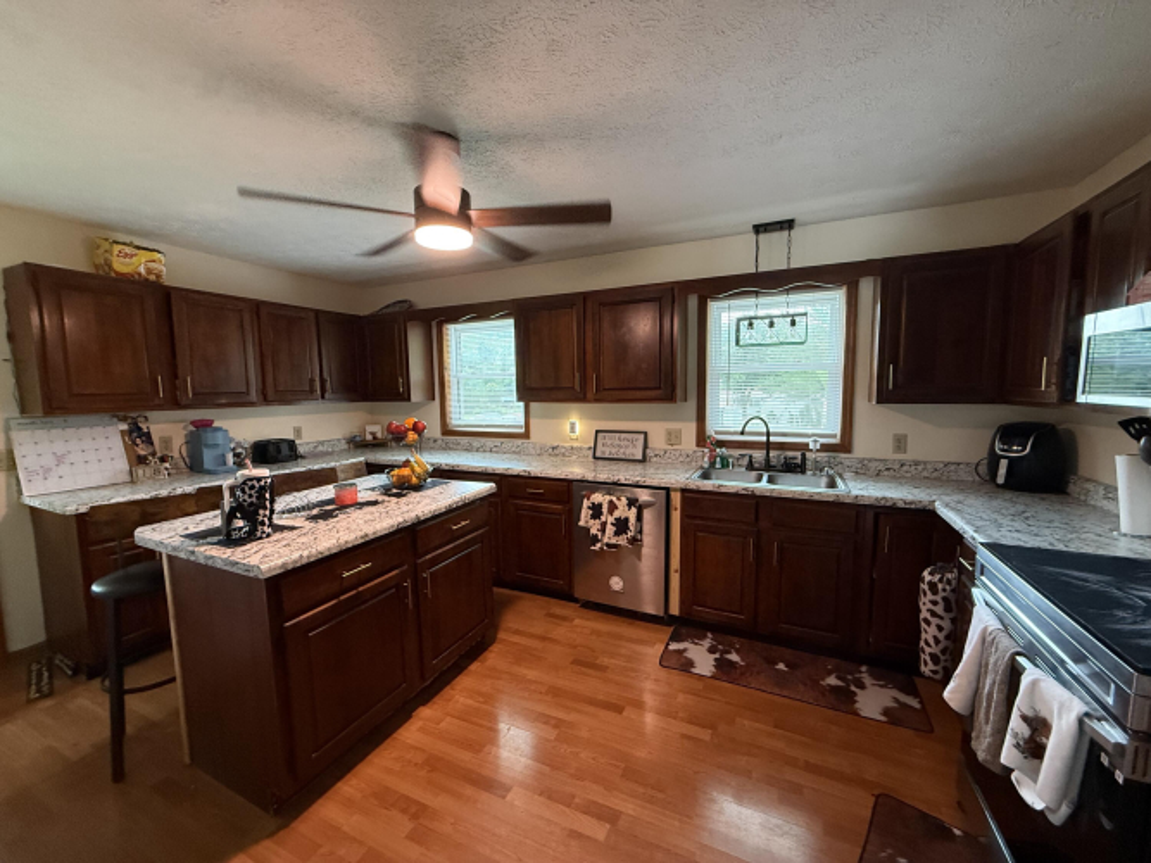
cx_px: 576
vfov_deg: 85.7
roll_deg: +1.8
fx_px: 465
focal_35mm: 14
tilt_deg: -5.0
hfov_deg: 102.1
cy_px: 432
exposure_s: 1/60
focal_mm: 2.22
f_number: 2.2
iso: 320
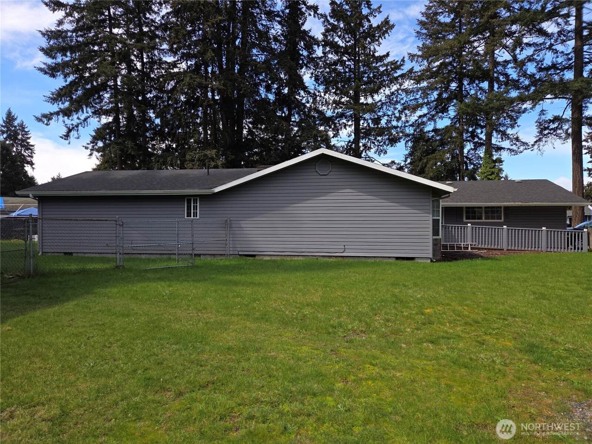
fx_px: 393
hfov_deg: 73.9
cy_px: 222
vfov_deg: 58.9
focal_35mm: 23
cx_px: 296
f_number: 1.8
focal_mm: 5.4
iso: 25
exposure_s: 1/924
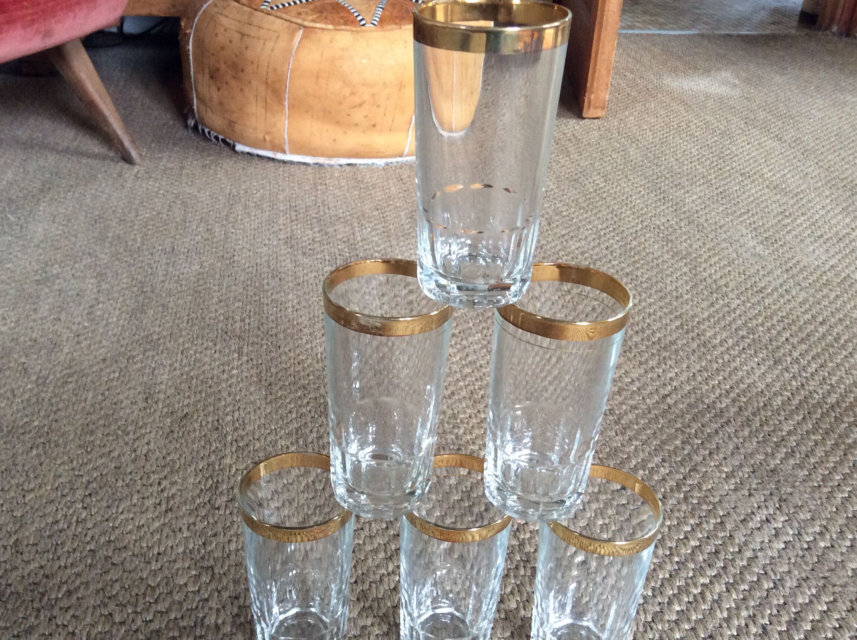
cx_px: 396
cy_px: 349
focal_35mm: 36
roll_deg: -0.3
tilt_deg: -30.9
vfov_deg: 39.5
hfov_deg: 51.4
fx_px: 890
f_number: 2.4
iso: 160
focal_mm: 3.3
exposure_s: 1/25
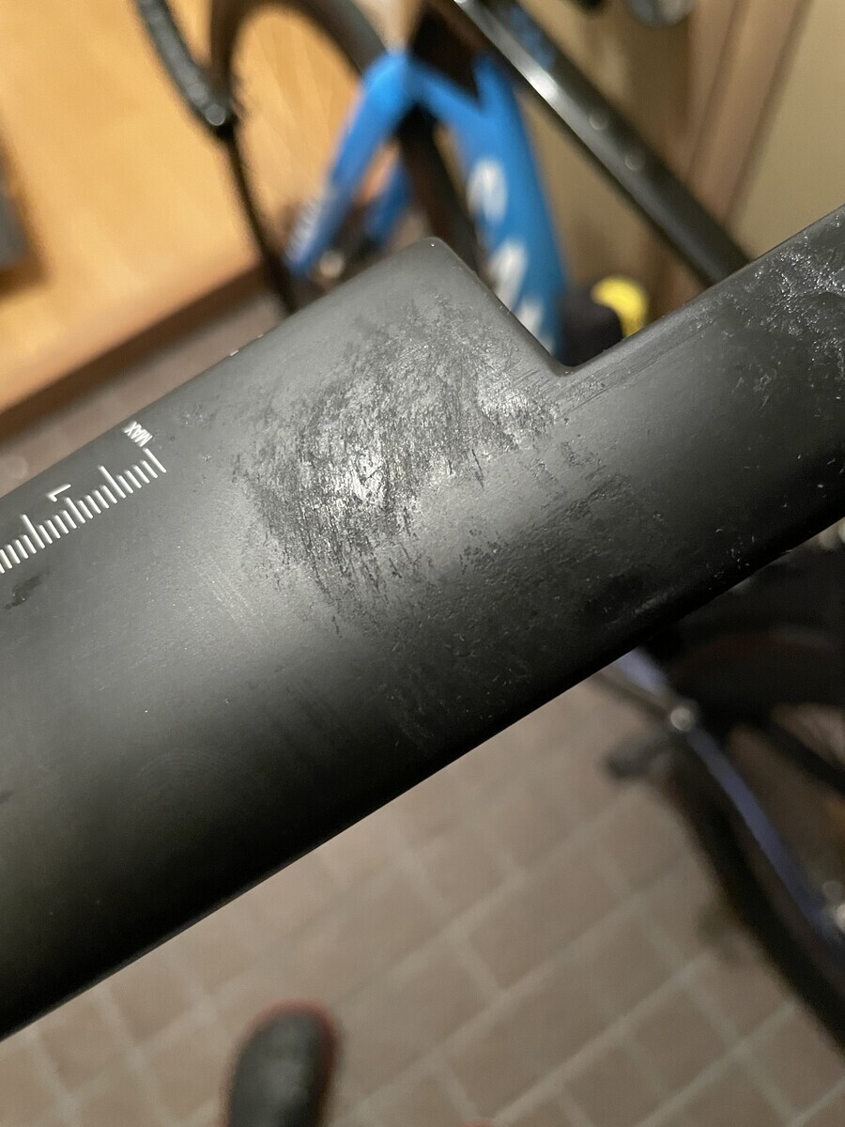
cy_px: 564
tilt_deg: -65.5
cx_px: 422
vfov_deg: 67.3
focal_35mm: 26
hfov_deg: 53.1
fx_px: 846
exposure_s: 1/30
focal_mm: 4.2
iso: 800
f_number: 1.6
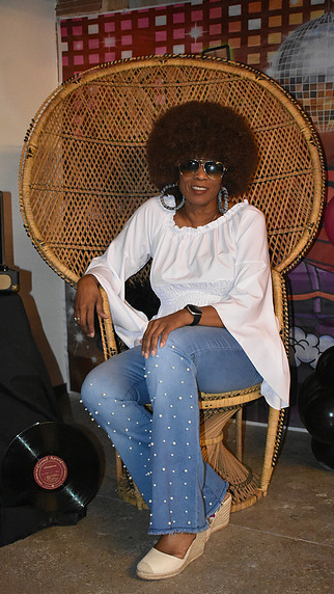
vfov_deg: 40.6
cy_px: 299
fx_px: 803
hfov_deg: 23.5
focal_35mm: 51
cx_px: 182
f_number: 4.5
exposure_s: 1/60
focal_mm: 32
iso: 5600
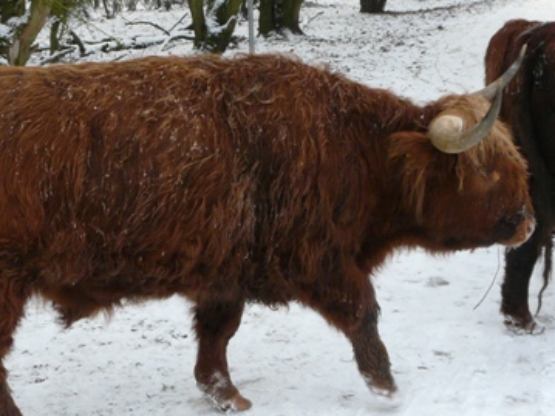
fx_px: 1314
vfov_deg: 18.0
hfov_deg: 23.6
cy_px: 170
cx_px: 150
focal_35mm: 82
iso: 125
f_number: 4
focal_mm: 5.9
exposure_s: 1/160
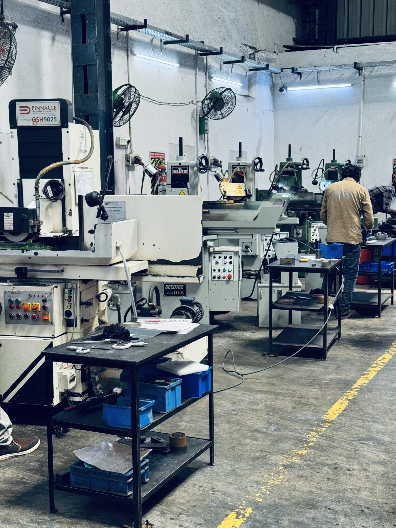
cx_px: 198
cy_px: 264
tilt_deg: -6.9
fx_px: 732
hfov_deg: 30.3
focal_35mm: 48
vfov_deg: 39.7
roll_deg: +0.7
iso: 50
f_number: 1.78
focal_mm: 6.76
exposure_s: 1/50
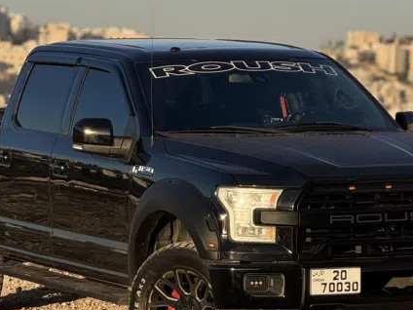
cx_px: 209
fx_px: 1802
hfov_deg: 13.1
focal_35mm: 151
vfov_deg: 9.8
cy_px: 173
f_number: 2.8
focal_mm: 16.89
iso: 50
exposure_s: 1/579
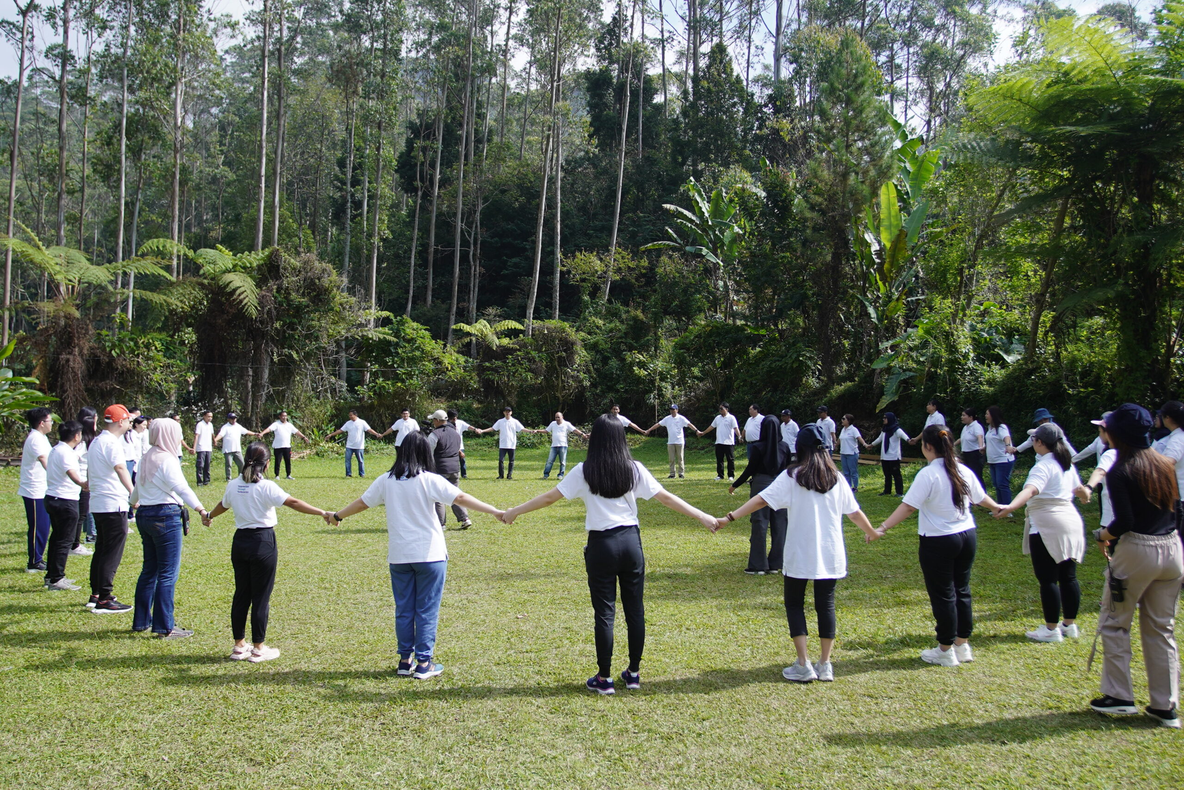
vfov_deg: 43.6
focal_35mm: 30
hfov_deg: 61.9
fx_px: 987
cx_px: 592
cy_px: 395
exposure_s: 1/640
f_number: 4
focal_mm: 20
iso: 125
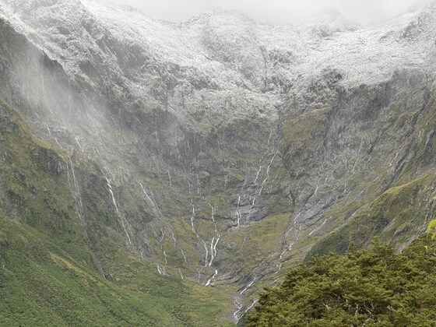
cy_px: 164
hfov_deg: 36.8
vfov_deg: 28.0
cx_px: 218
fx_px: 655
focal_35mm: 52
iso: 20
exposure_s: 1/274
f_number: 2
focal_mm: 6
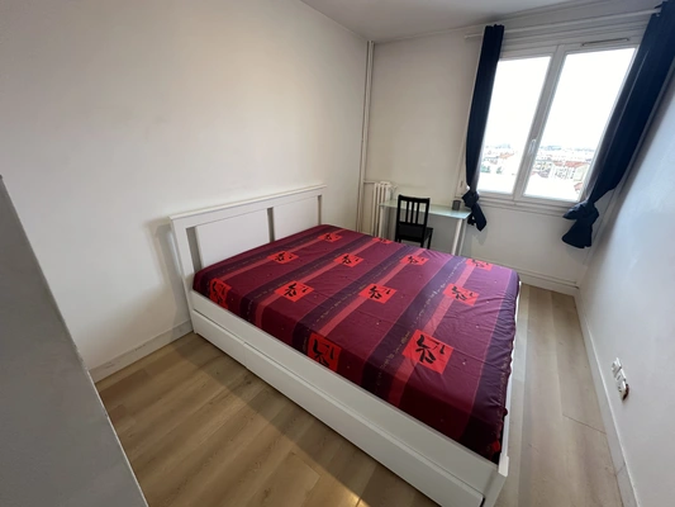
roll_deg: -2.0
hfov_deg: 102.1
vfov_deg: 85.7
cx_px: 338
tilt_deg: -22.3
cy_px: 254
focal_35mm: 14
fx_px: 273
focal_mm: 2.22
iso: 160
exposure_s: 1/50
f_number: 2.2
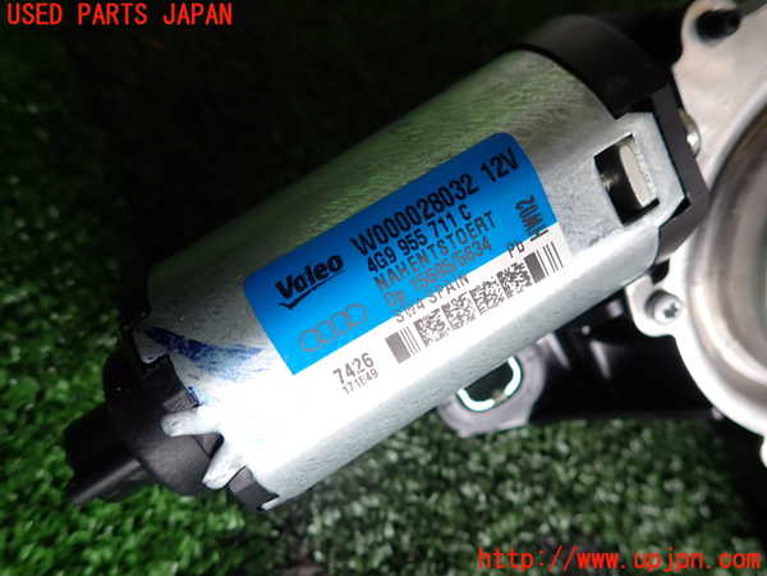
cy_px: 288
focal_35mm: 25
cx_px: 384
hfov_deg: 69.4
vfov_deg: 54.9
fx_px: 554
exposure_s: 1/60
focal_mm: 4.5
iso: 125
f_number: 2
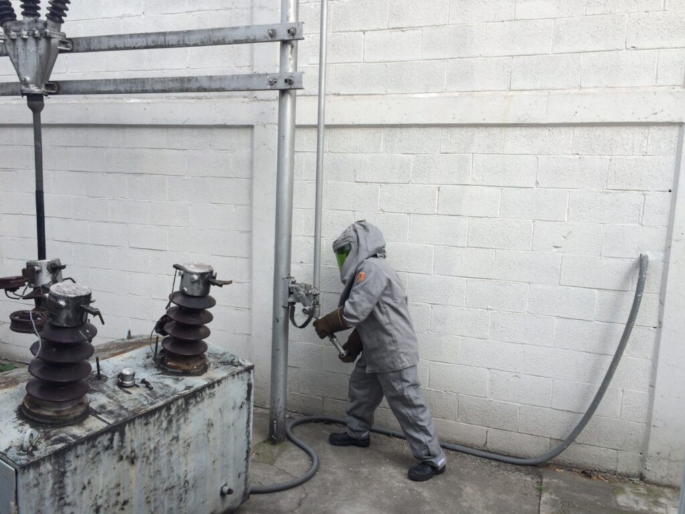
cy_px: 257
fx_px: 574
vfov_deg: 48.2
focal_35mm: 29
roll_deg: -1.6
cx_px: 342
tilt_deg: -8.1
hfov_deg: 61.7
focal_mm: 4.15
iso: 32
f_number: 2.2
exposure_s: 1/410
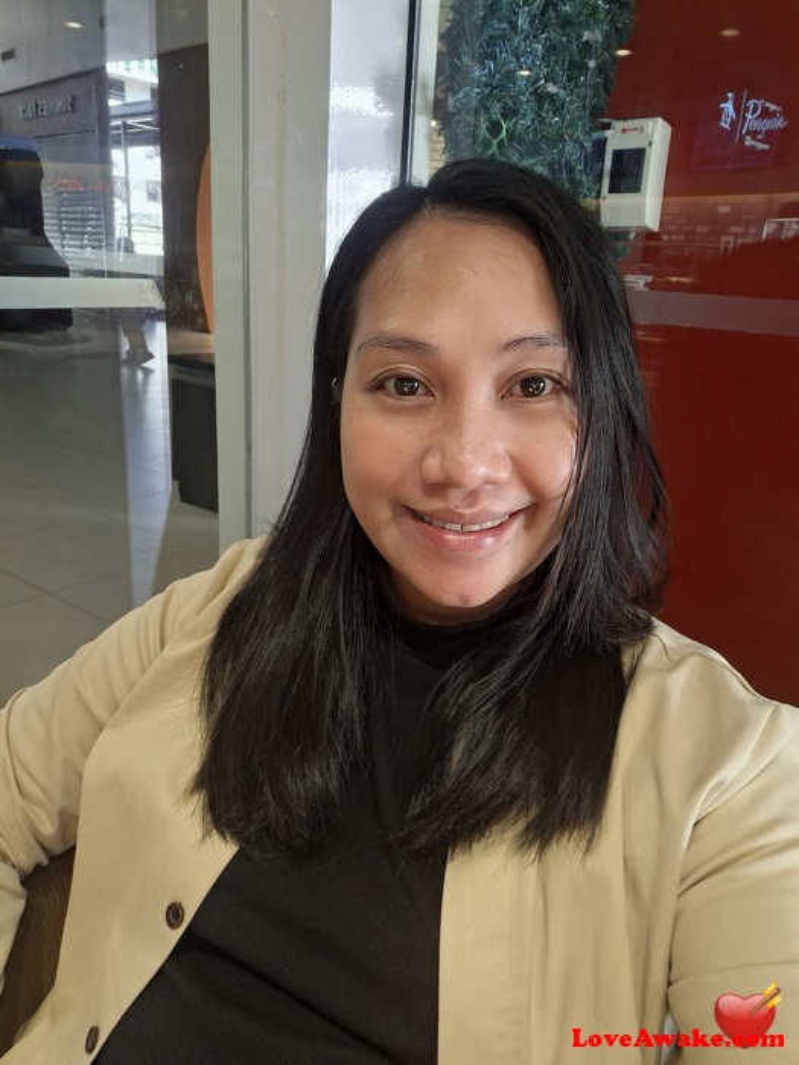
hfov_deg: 54.9
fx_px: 769
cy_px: 532
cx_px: 400
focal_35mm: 25
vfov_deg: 69.4
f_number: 2.2
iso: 400
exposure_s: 1/40
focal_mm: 3.18
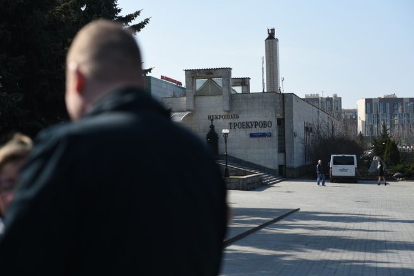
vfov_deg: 18.4
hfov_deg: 27.4
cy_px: 137
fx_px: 851
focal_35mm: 74
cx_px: 210
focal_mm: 70
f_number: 3.5
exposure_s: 1/3200
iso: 250
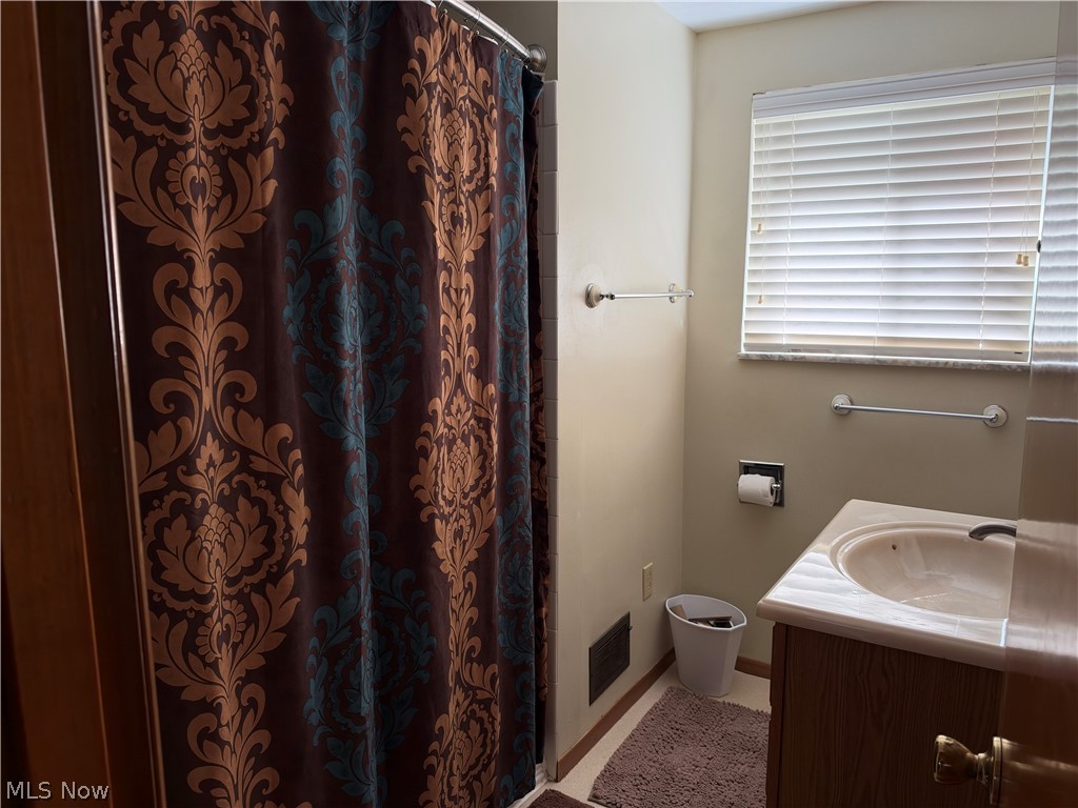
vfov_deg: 56.8
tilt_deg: -8.6
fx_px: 747
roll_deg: +0.2
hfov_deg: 71.6
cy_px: 404
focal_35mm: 24
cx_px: 539
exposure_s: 1/121
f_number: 1.8
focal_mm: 6.93
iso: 320
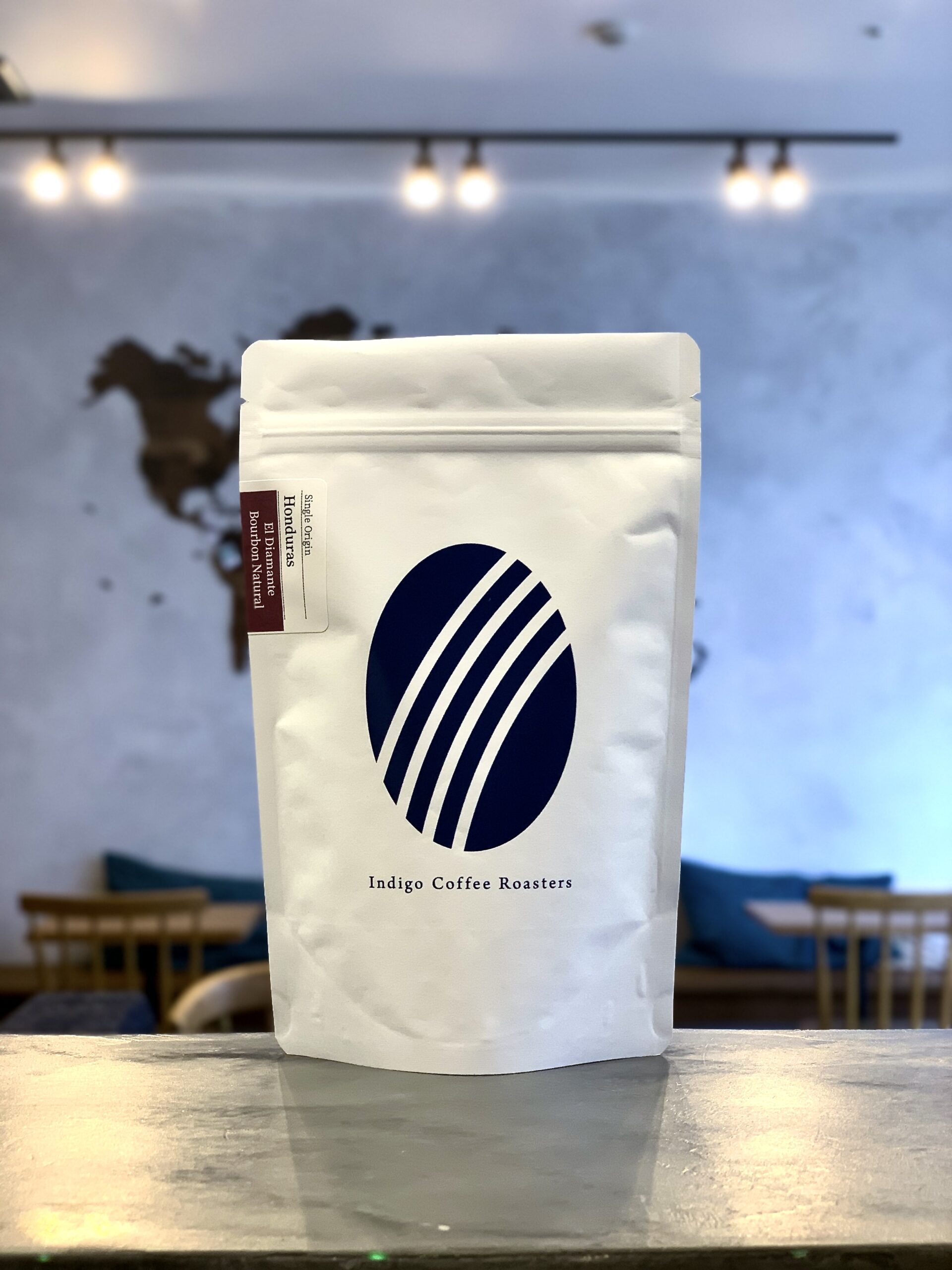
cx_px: 476
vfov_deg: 36.8
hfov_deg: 28.0
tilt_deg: +4.8
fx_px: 1907
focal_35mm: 52
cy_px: 635
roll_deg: +0.8
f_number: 2.4
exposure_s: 1/60
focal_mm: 6
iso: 80
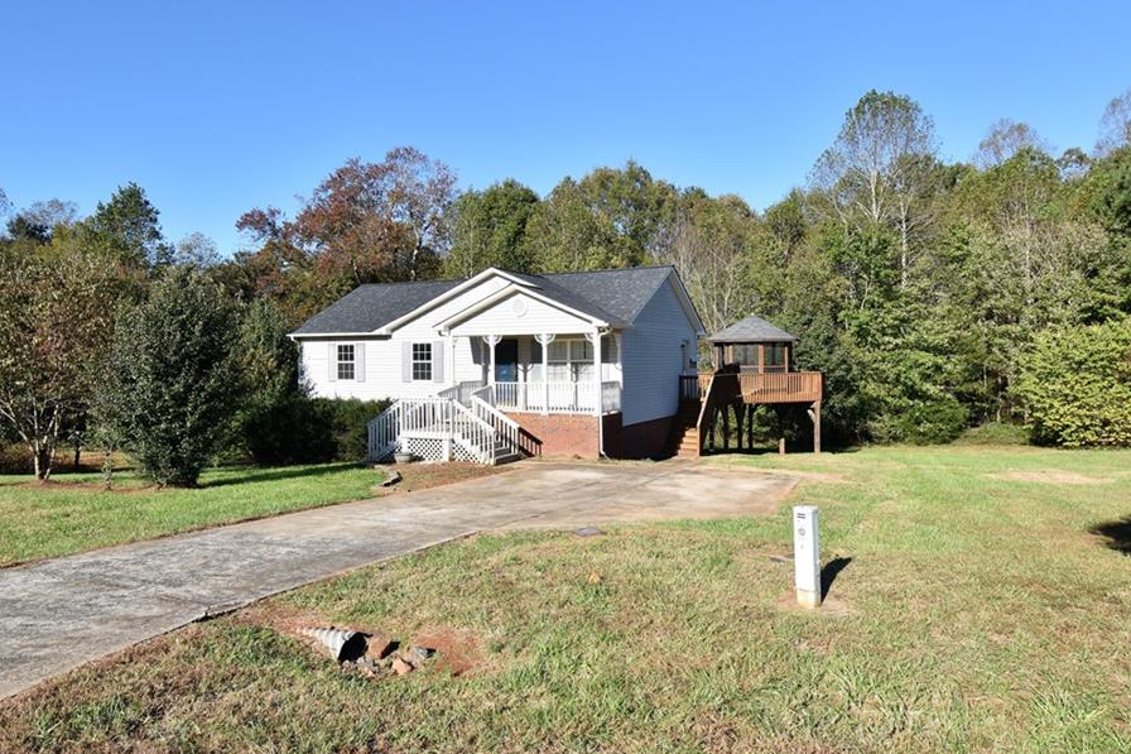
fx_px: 754
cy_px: 355
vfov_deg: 53.1
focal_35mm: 24
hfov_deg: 73.6
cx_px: 515
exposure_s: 1/100
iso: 100
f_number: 11
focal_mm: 14
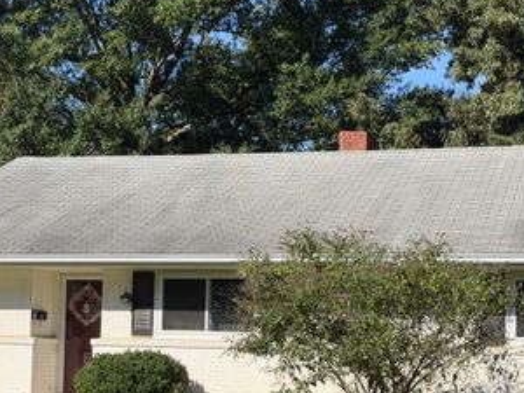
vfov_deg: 18.4
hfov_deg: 24.4
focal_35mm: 80
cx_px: 255
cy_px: 275
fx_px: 1211
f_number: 1.78
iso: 64
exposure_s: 1/4587
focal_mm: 6.76
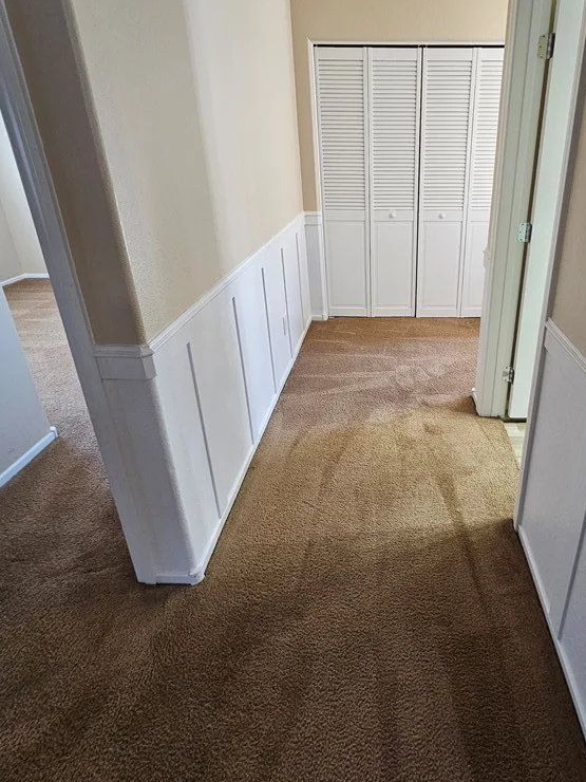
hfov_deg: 69.3
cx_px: 397
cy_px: 319
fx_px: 406
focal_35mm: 18
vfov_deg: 86.8
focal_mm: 2.2
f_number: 2.2
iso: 320
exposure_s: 1/40
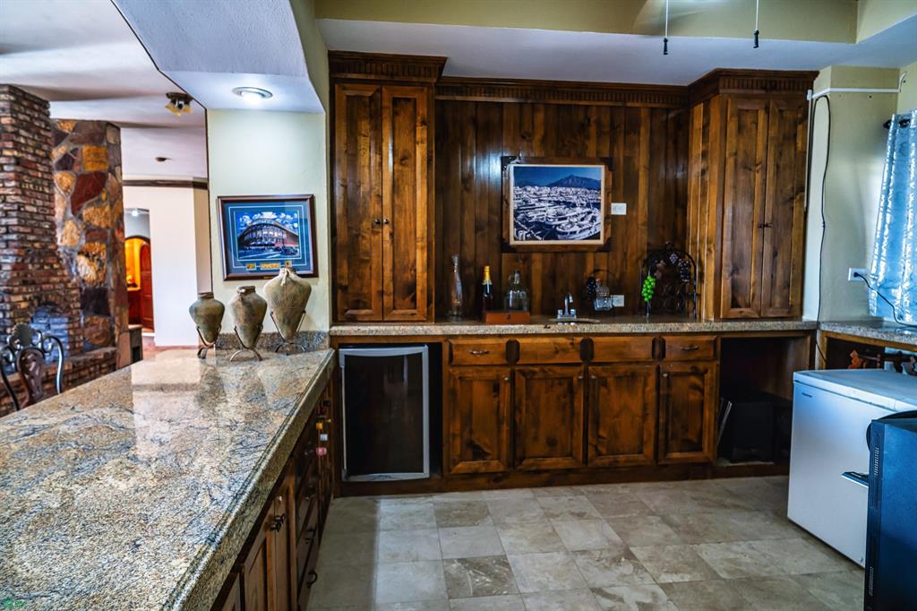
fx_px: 509
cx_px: 458
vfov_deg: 61.9
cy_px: 306
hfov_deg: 84.0
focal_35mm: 20
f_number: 5.6
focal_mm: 20
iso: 1000
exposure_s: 1/30
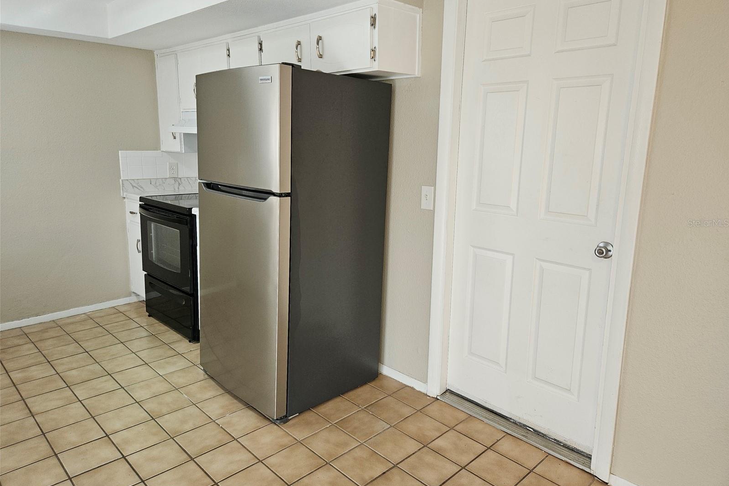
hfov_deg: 73.7
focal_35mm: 24
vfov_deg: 53.1
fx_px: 486
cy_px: 223
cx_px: 365
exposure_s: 1/60
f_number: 1.8
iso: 50
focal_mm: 5.4
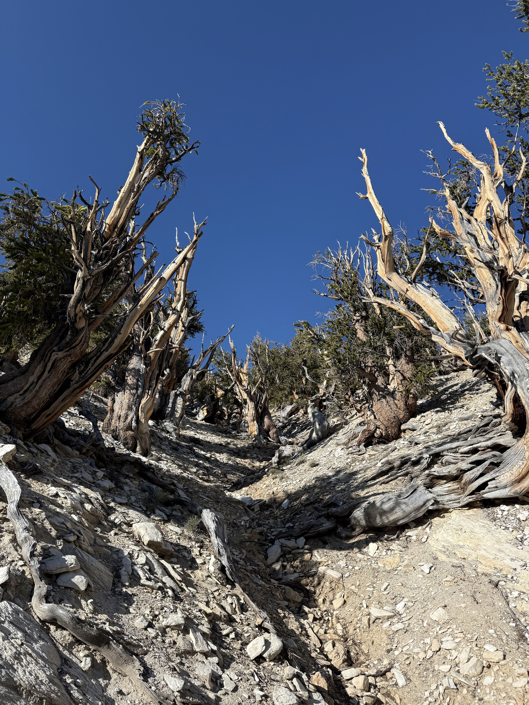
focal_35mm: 24
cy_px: 352
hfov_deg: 56.8
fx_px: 489
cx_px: 264
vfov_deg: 71.6
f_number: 1.78
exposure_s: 1/3953
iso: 80
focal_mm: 6.76
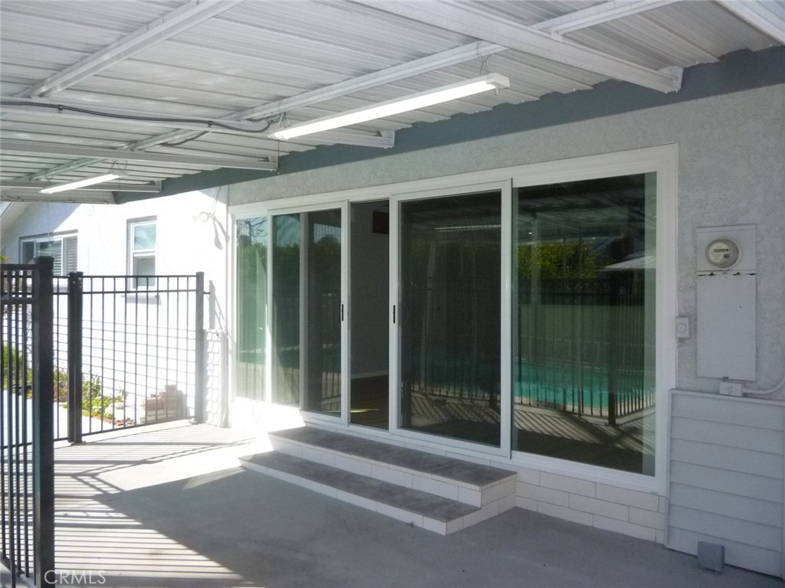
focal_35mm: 29
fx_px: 658
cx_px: 392
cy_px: 294
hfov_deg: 61.7
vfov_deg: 48.2
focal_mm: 5.2
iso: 400
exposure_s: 1/640
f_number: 5
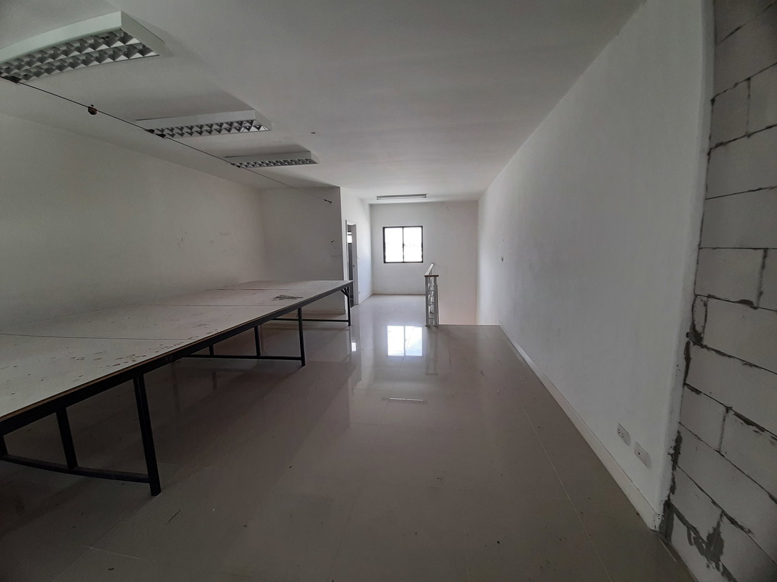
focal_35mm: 13
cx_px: 388
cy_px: 291
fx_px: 292
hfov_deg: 106.2
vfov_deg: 89.9
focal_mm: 1.42
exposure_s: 1/50
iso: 40
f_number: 2.2
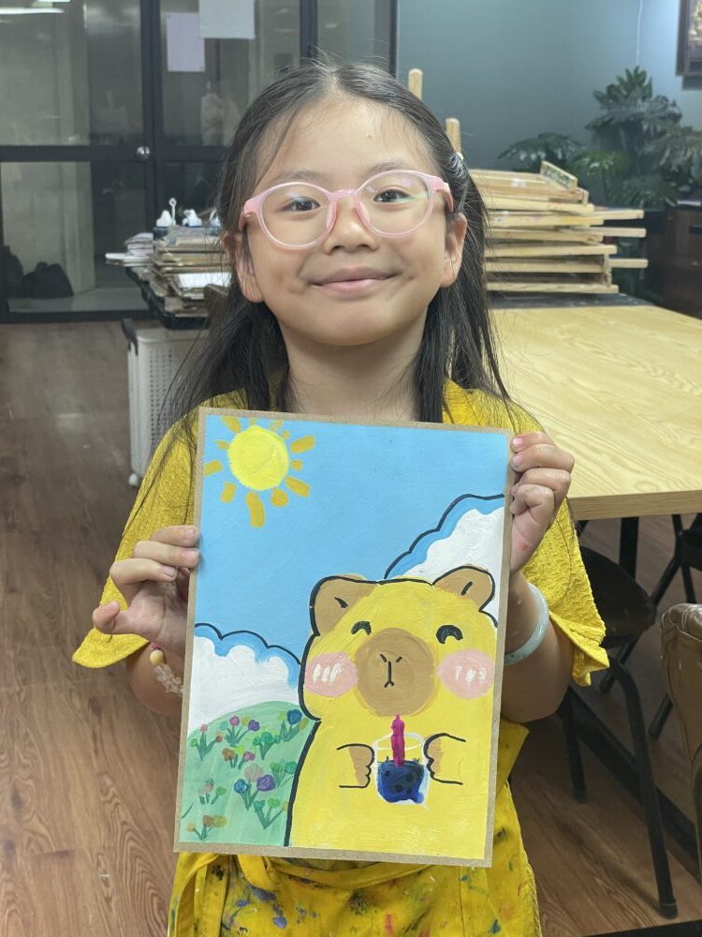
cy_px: 468
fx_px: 1406
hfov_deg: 28.0
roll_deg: -0.9
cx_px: 351
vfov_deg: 36.8
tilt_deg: -14.2
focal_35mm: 52
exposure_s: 1/100
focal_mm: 6
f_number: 2
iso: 64
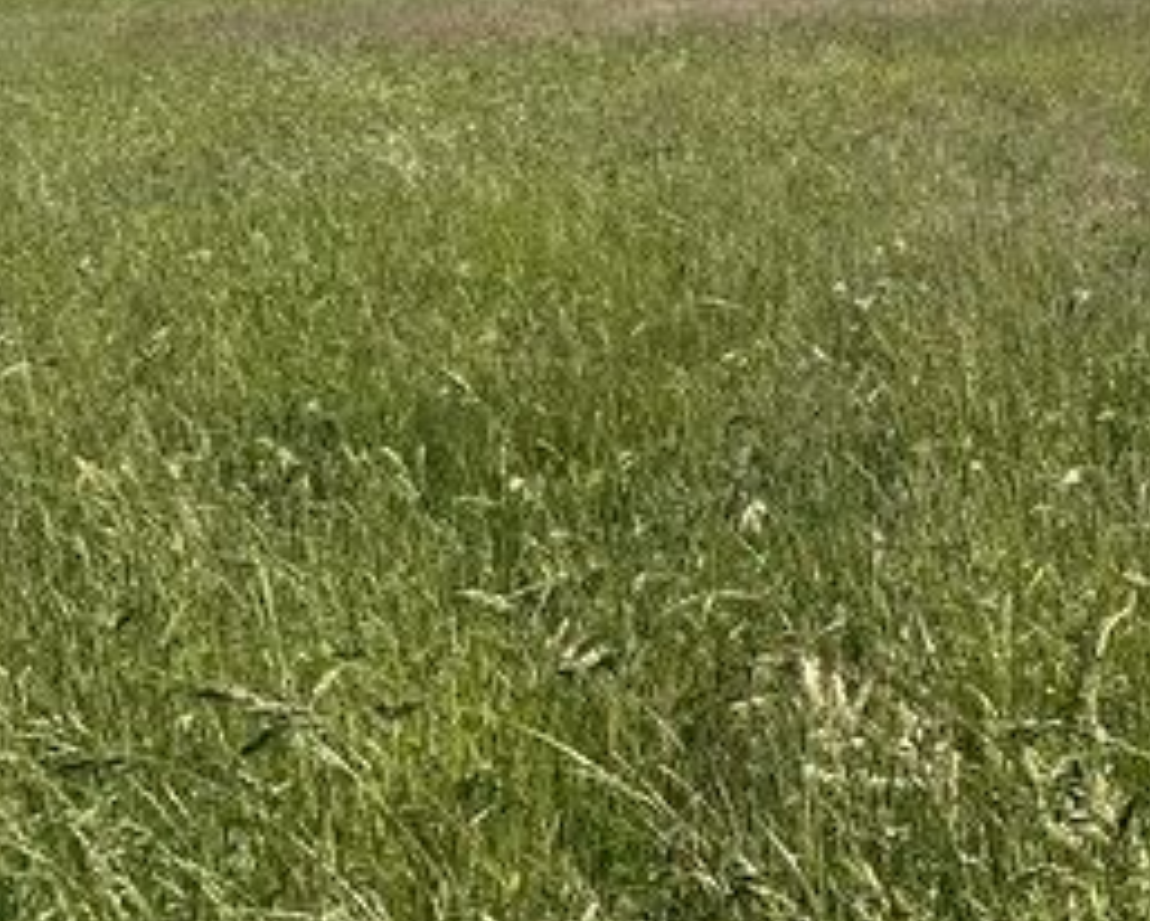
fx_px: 2350
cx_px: 1526
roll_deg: +0.8
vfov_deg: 21.0
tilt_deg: +1.6
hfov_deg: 23.9
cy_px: -123
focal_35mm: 69
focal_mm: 5.96
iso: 50
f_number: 1.6
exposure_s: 1/5076
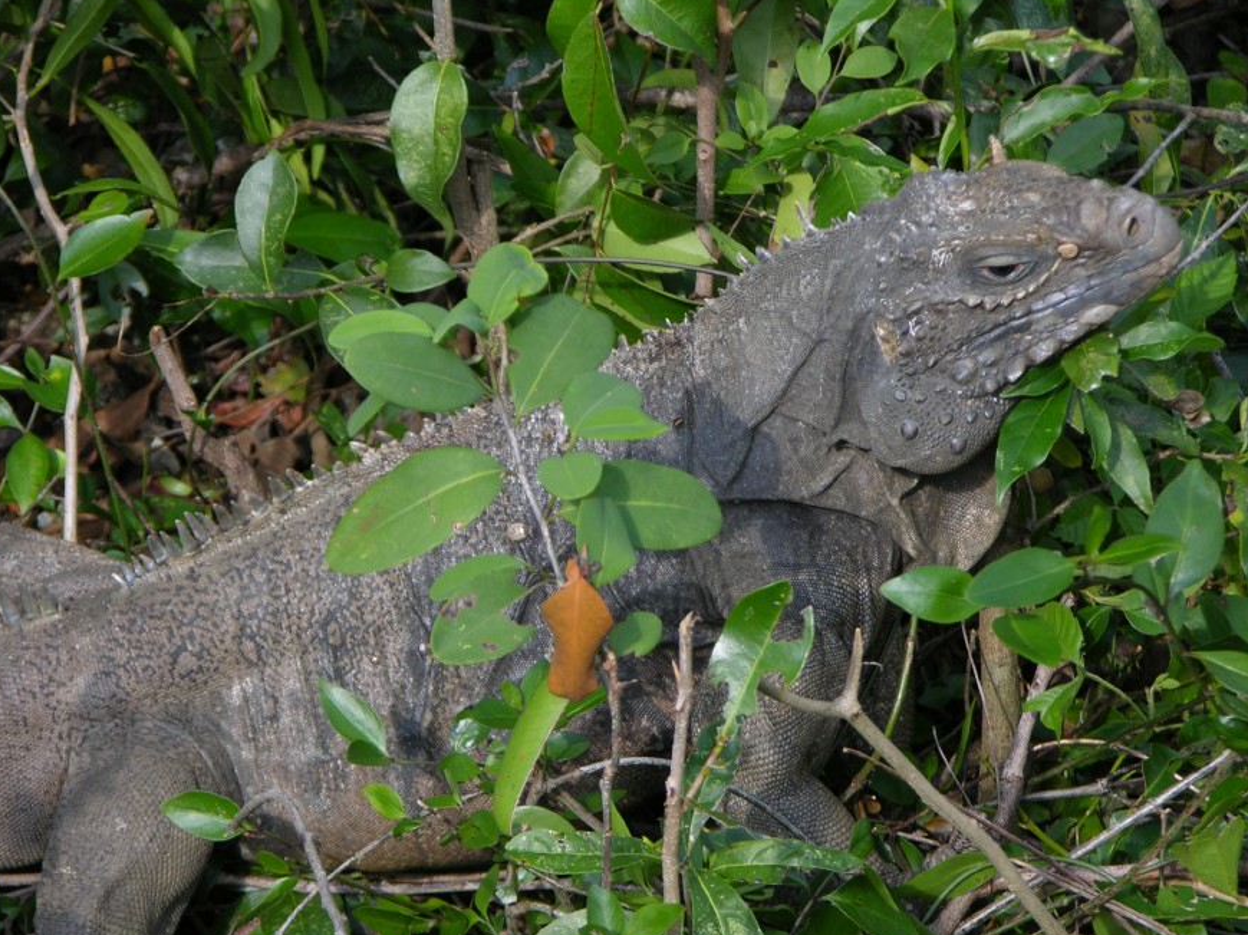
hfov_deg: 8.8
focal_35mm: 224
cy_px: 540
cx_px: 583
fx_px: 8072
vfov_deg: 6.6
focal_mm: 48.5
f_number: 4.5
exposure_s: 1/153
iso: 50
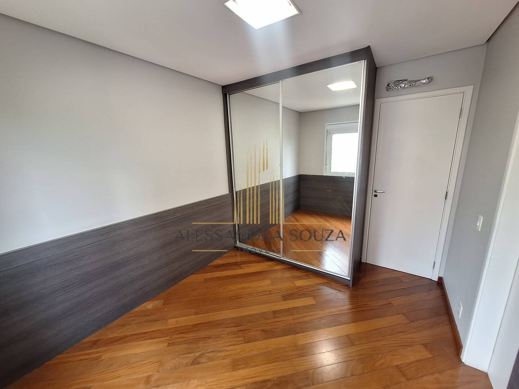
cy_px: 194
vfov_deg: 89.9
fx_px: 195
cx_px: 260
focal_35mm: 13
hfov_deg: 106.2
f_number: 2.2
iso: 100
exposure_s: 1/40
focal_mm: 1.74
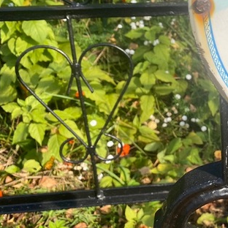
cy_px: 63
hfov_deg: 26.2
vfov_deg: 28.7
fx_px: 440
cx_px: 268
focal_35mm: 59
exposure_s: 1/1258
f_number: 1.8
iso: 32
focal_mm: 4.25
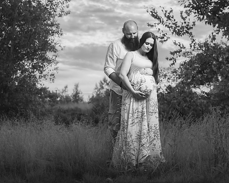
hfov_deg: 26.4
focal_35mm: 72
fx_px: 488
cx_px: 95
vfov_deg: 21.2
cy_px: 74
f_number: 2.8
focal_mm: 50
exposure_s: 1/2000
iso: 100
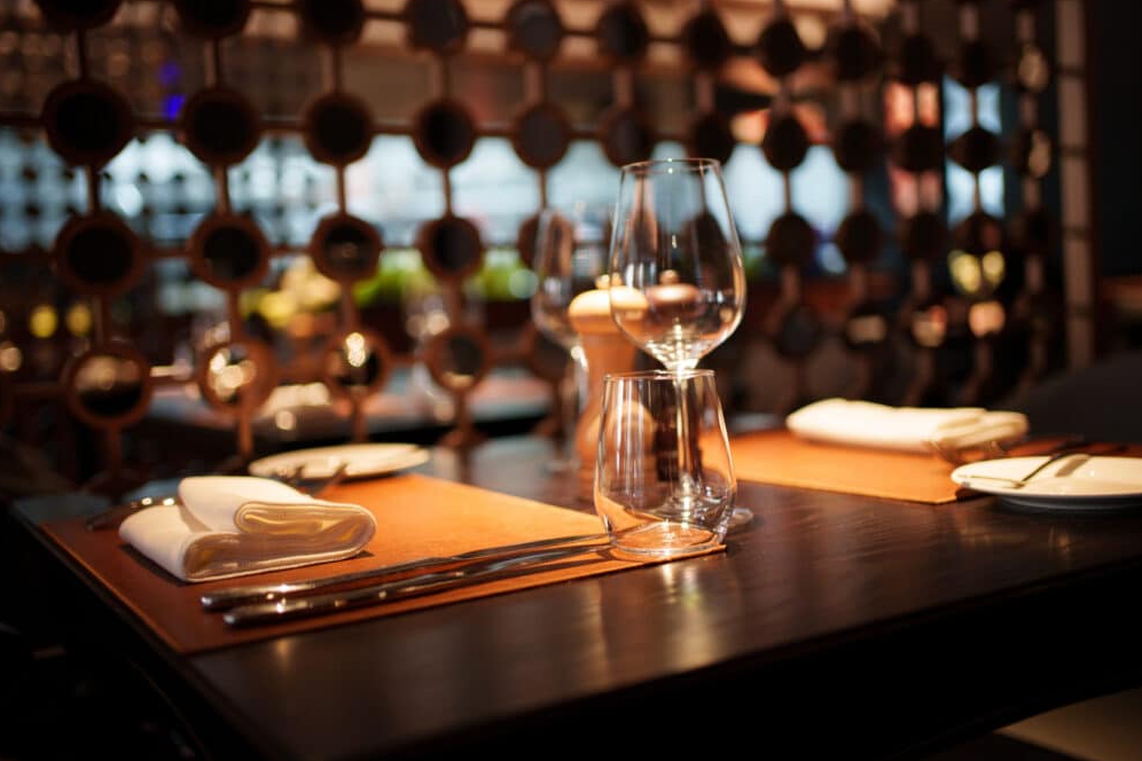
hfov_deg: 53.1
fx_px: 1142
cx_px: 571
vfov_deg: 36.9
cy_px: 374
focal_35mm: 36
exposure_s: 1/160
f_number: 1.8
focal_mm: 35
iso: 800
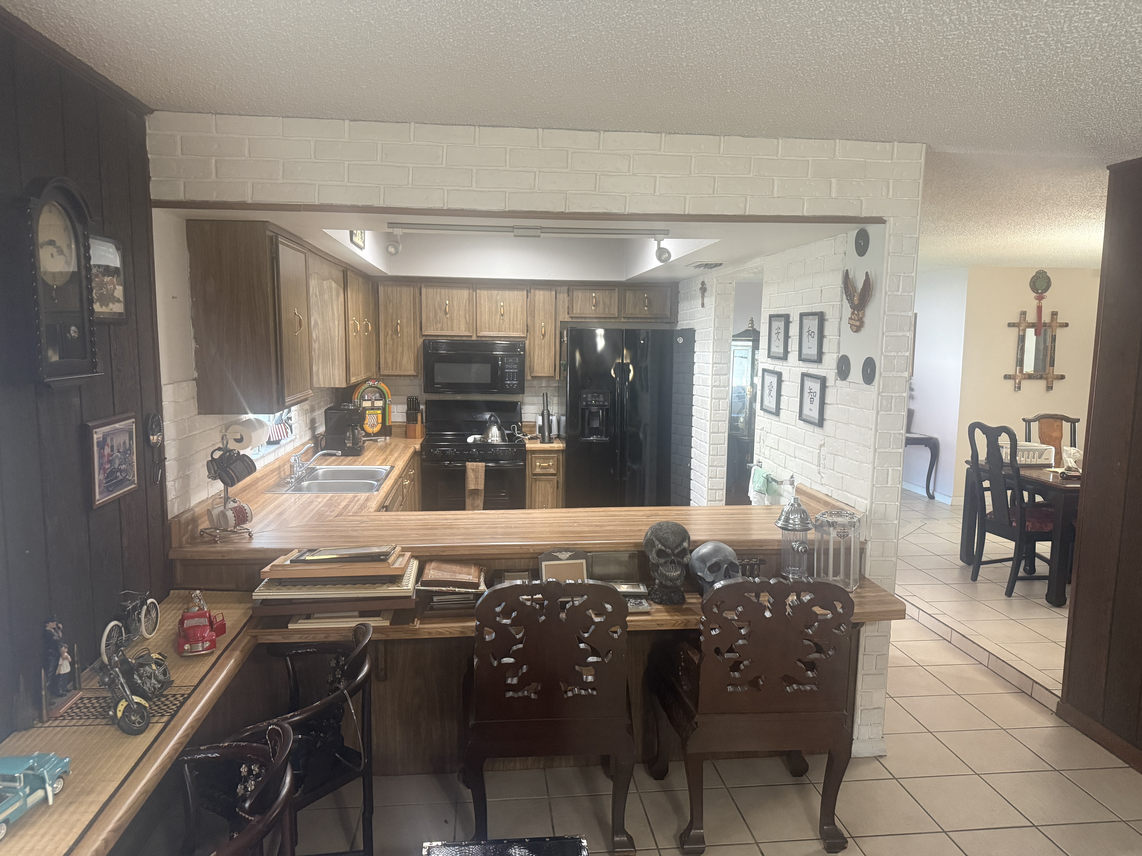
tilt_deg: -5.9
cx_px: 571
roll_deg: -0.6
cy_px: 428
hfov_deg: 71.6
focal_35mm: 24
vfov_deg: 56.8
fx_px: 792
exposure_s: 1/60
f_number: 1.78
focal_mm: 6.76
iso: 400
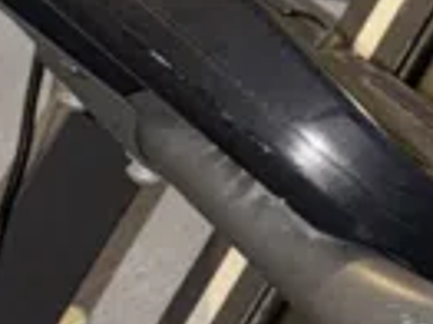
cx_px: 678
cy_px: 63
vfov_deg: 12.6
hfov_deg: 15.4
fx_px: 1462
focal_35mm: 117
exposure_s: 1/17
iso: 100
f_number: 1.78
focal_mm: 6.76
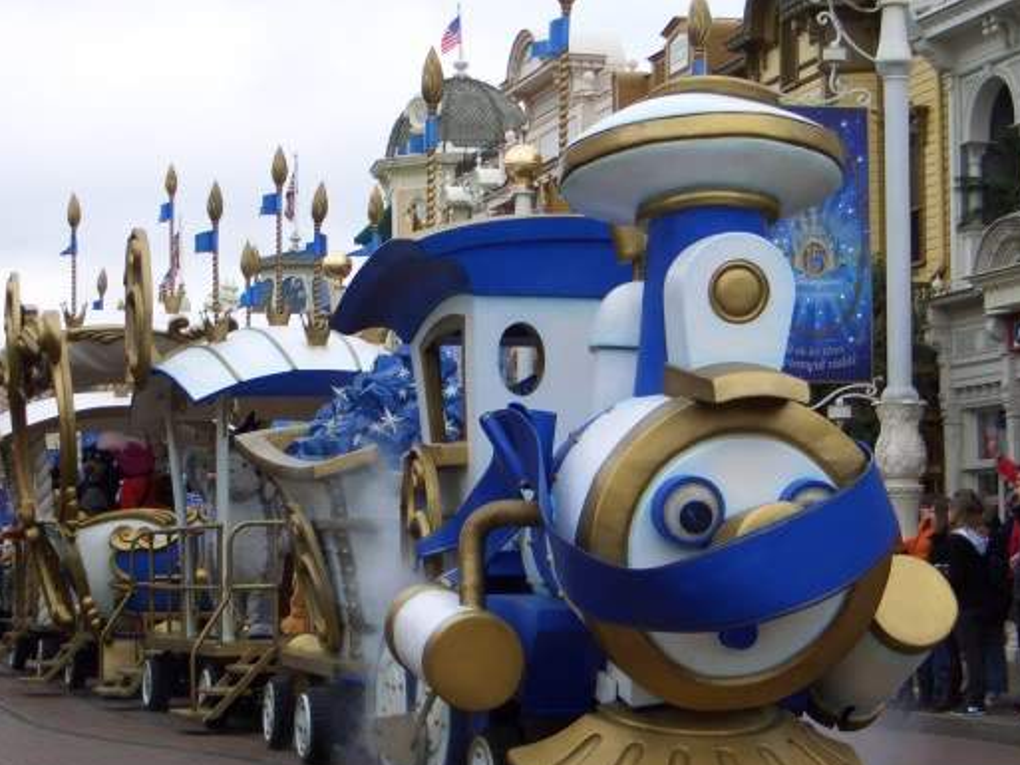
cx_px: 537
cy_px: 473
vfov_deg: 17.2
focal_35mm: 86
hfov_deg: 22.8
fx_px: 2535
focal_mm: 14.2
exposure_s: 1/200
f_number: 3.7
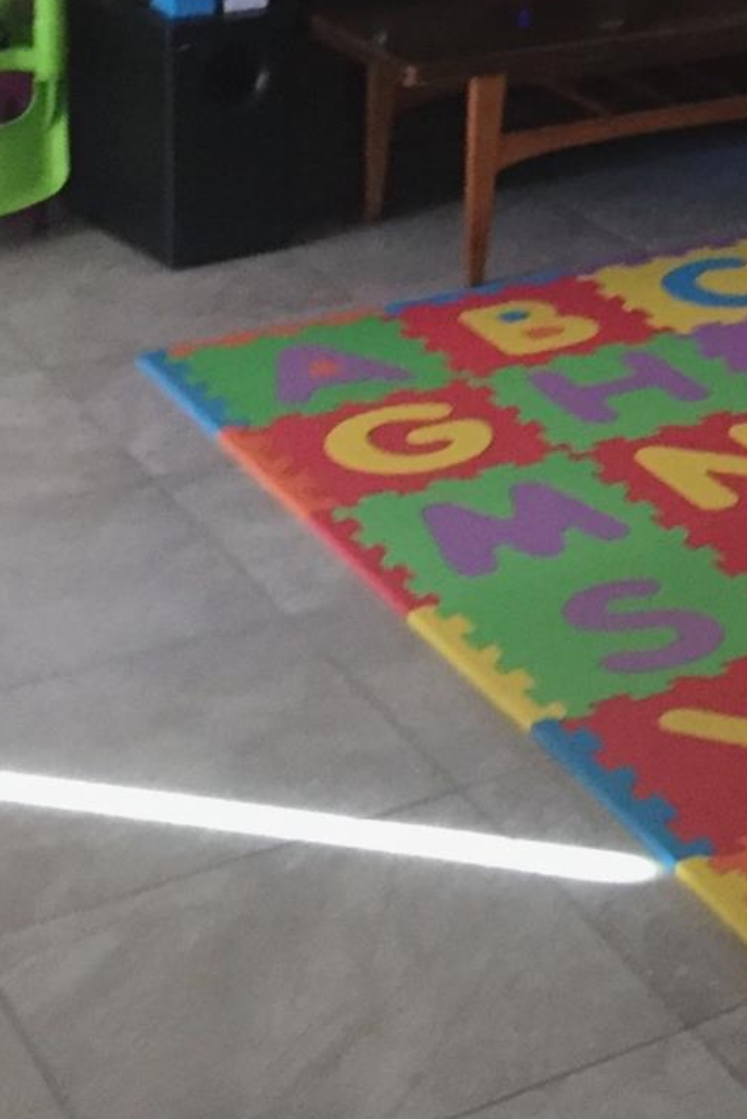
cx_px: 1104
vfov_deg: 21.4
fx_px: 2613
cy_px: -410
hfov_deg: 15.1
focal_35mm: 84
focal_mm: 4.15
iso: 160
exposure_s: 1/30
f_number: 2.2
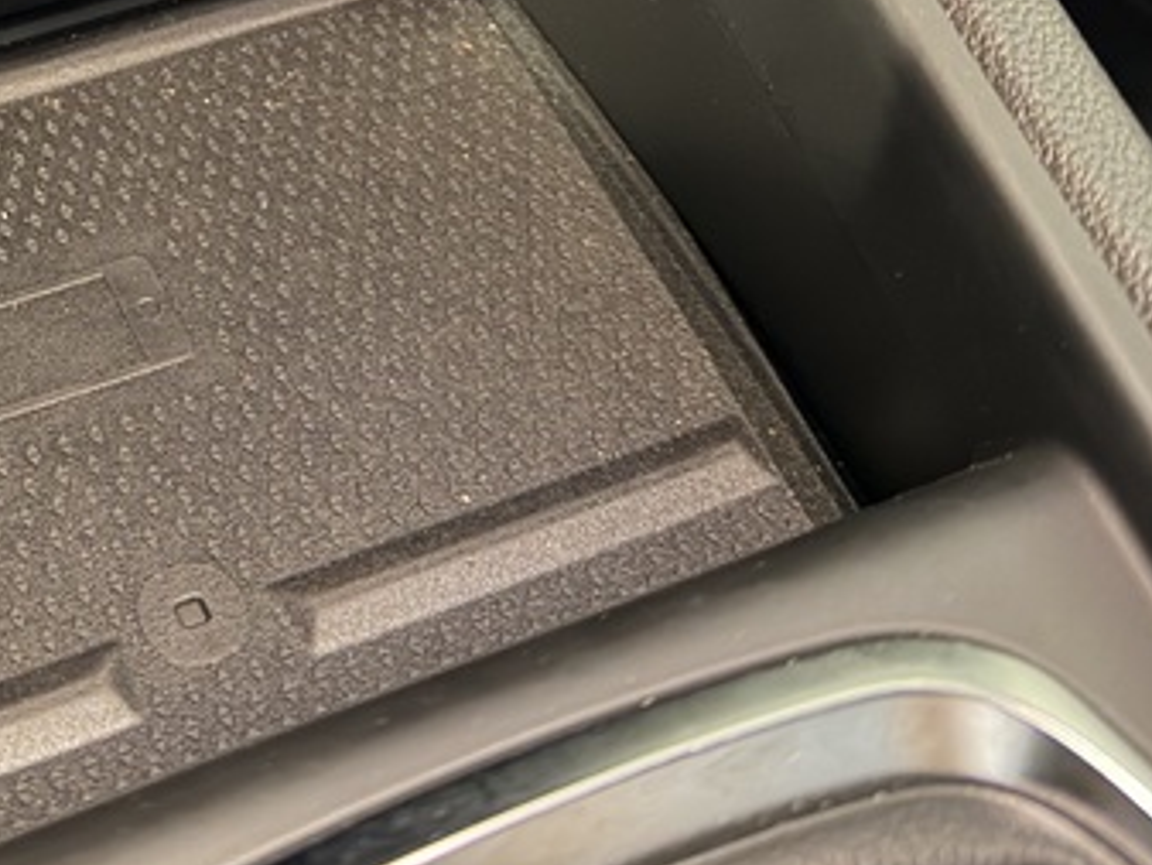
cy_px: -14
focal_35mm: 57
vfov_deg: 24.4
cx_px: 34
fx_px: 1898
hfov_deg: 31.5
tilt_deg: -42.1
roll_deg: +1.1
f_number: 1.78
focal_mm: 6.76
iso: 1250
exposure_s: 1/9
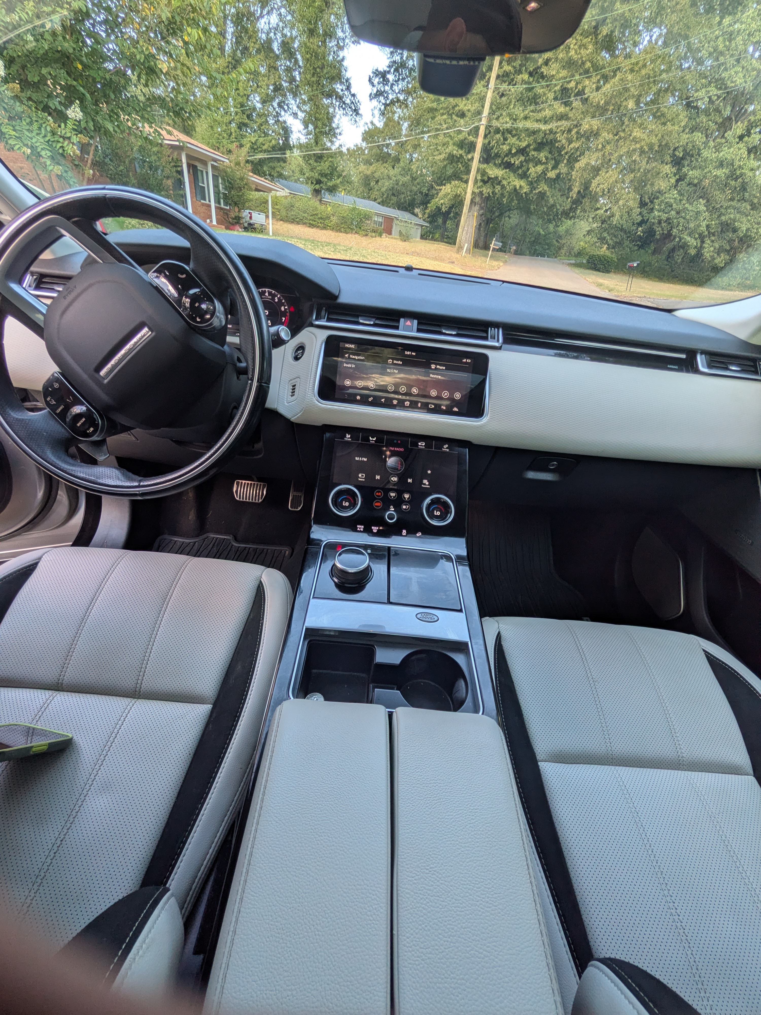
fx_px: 410
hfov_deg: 85.7
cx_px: 380
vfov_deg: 102.1
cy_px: 508
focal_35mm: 14
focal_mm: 1.83
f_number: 2.2
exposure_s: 1/120
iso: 57
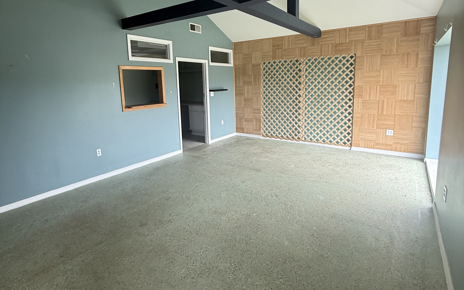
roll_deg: +2.5
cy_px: 117
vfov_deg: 59.2
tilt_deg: -6.1
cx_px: 230
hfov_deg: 85.1
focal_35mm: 20
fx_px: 253
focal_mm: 2.22
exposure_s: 1/99
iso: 50
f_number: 2.2
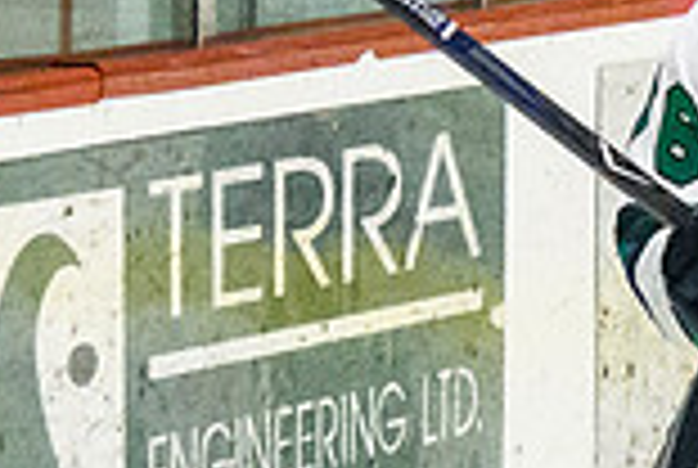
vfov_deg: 2.4
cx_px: 905
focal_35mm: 567
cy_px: 604
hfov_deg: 3.6
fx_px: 11015
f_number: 4
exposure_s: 1/1250
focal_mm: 55
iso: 3200
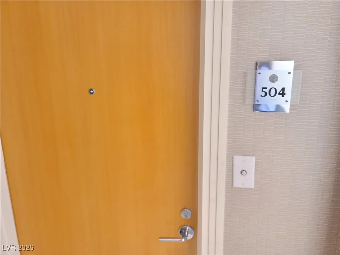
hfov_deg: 69.4
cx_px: 170
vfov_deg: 54.9
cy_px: 128
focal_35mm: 25
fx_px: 246
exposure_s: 1/10
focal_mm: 7
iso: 1250
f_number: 1.8
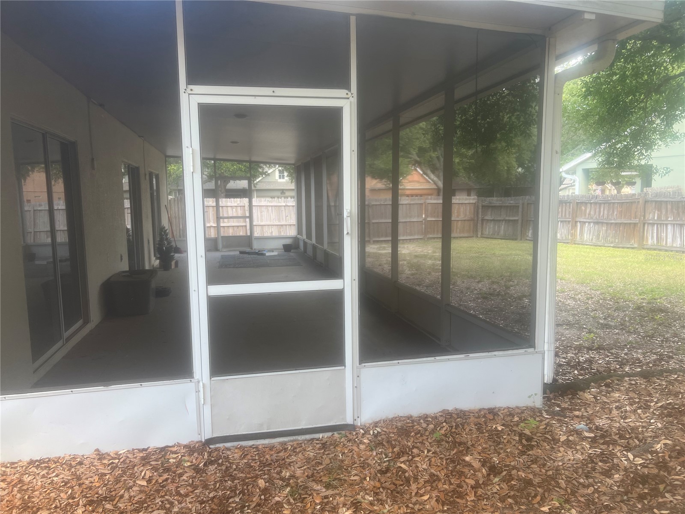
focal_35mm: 26
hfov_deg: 67.3
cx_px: 342
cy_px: 257
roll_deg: +1.4
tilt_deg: -5.6
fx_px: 515
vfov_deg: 53.1
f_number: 1.5
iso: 40
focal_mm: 5.7
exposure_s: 1/121
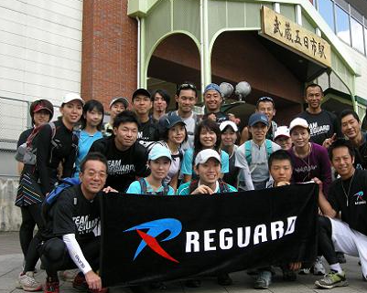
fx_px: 478
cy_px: 167
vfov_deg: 34.1
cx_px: 221
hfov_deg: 41.8
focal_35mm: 44
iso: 64
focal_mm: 7.5
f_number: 3.8
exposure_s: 1/180
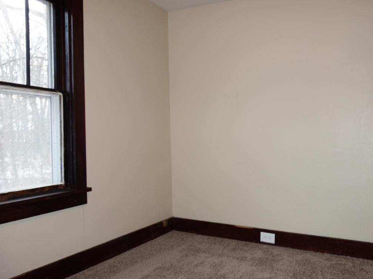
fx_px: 334
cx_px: 207
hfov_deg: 58.2
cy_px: 137
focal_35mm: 31
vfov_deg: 45.4
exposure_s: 1/30
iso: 200
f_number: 1.8
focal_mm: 10.4
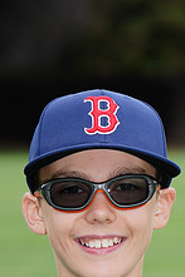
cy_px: 348
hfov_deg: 2.6
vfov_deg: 3.9
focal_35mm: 526
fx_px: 4061
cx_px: 100
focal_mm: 200
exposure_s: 1/200
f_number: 9
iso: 200
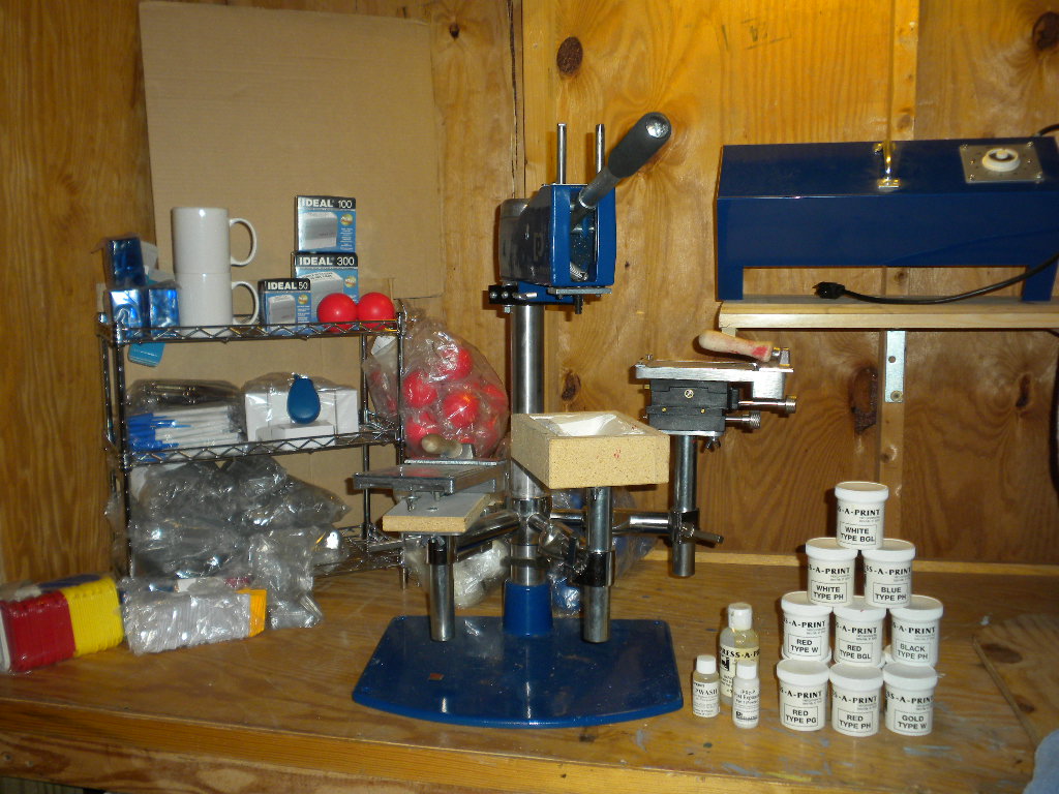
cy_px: 397
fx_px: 1132
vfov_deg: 38.7
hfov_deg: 50.1
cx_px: 530
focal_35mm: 37
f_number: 3.5
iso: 100
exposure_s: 1/30
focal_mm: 6.6
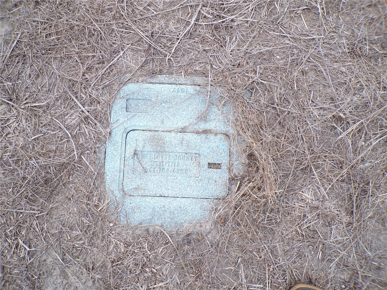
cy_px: 145
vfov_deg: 56.8
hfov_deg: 71.6
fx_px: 268
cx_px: 194
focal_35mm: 24
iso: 100
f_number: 4.4
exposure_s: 1/125
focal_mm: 4.3
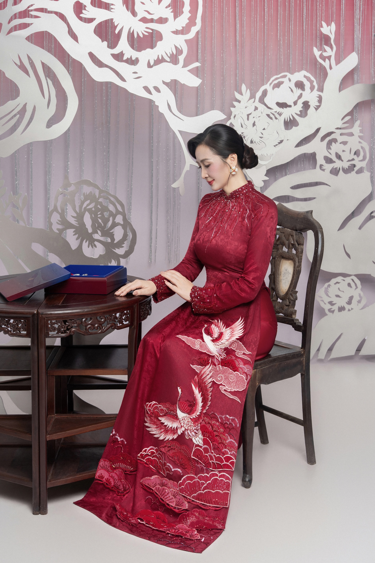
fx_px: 859
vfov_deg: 36.2
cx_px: 188
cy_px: 282
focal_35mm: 55
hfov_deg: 24.6
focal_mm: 55
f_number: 7.1
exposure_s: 1/160
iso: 400
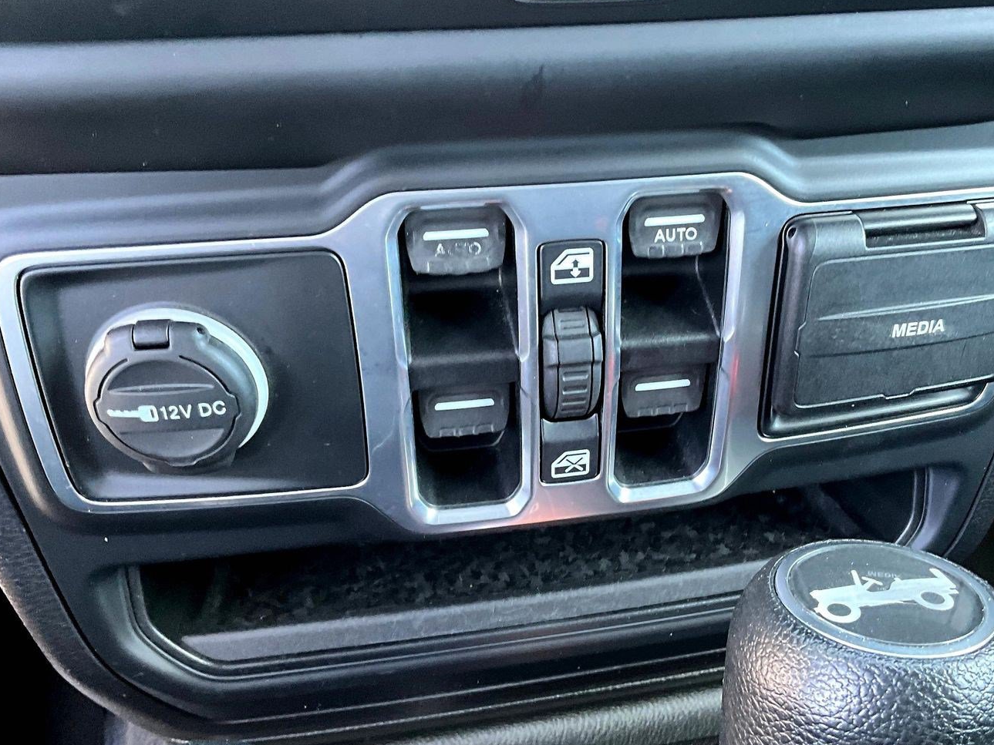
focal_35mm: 36
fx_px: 1034
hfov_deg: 51.1
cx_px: 588
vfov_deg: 39.7
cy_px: 381
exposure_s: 1/58
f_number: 1.8
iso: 320
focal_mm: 3
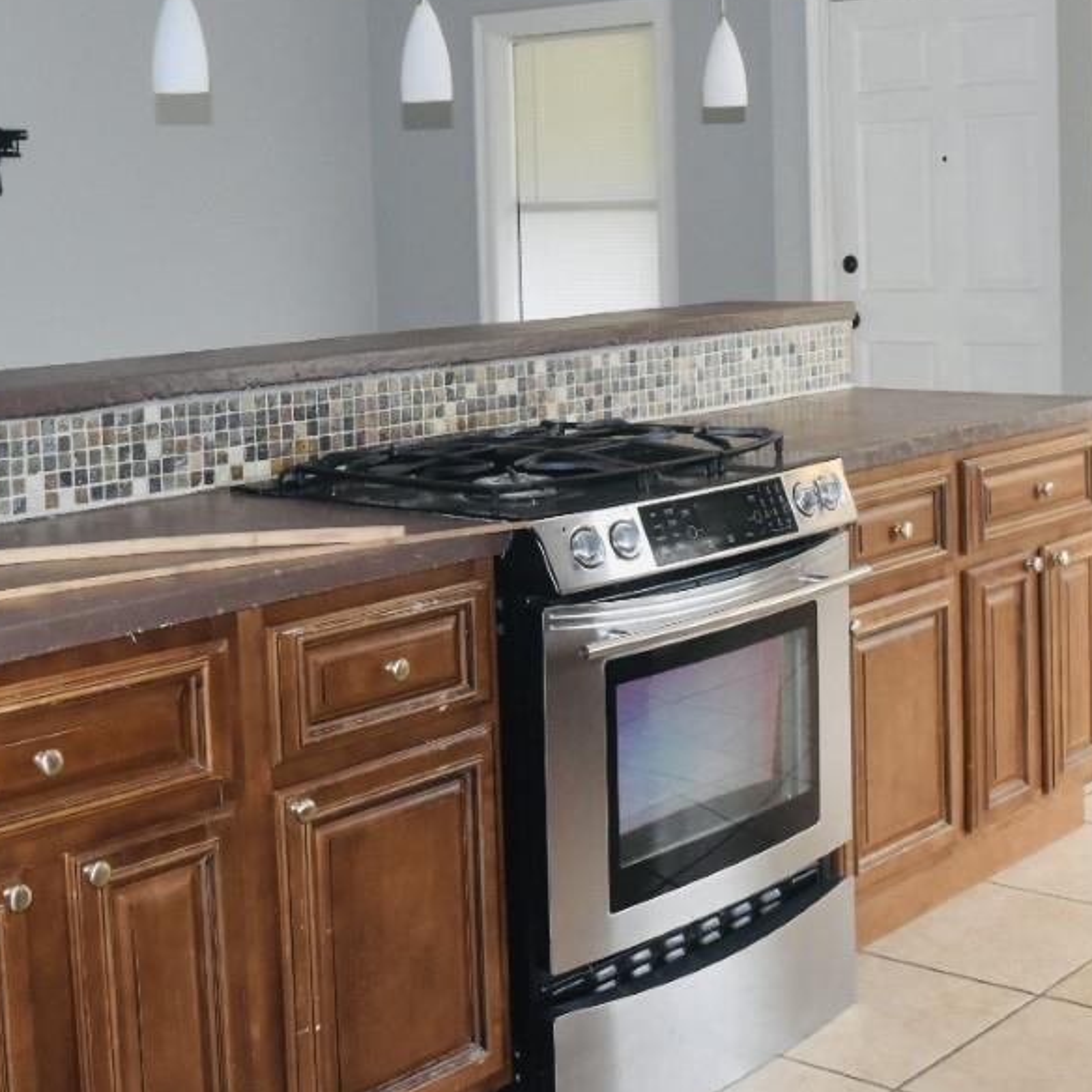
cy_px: 336
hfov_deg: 31.1
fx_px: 1963
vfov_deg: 30.8
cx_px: 507
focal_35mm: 55
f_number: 5.6
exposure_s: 1/125
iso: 800
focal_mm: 18
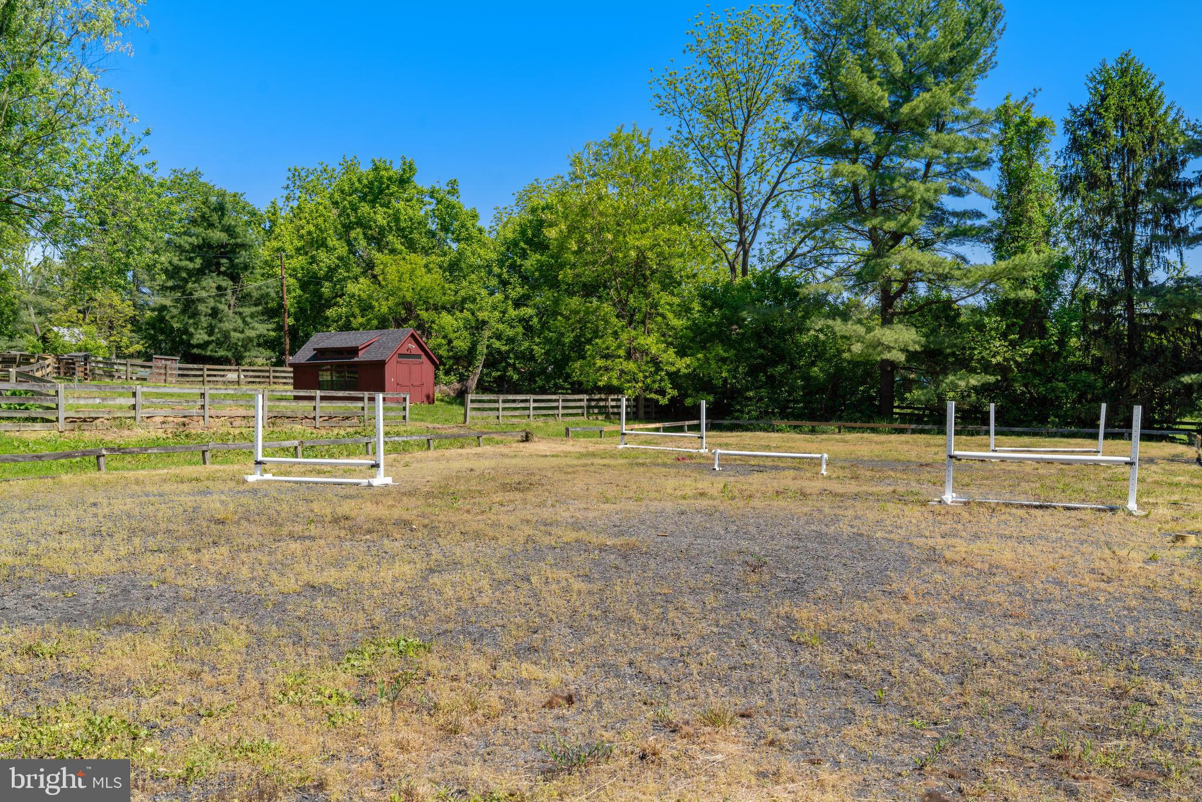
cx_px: 601
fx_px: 1235
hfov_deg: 51.9
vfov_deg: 36.0
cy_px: 401
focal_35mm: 37
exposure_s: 1/200
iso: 100
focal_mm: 37
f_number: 8
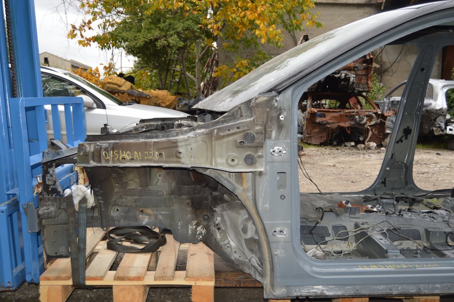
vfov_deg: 33.4
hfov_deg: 48.5
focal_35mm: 40
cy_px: 152
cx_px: 222
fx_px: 504
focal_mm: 26
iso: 100
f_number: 4
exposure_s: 1/160
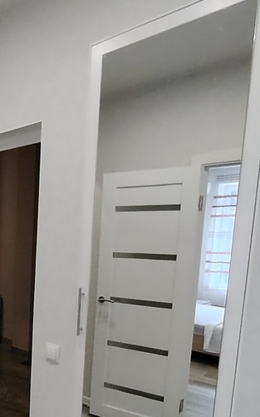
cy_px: 301
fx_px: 408
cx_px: -30
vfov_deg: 52.2
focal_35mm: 36
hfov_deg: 31.2
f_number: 2.2
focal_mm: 1.42
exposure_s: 1/50
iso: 397
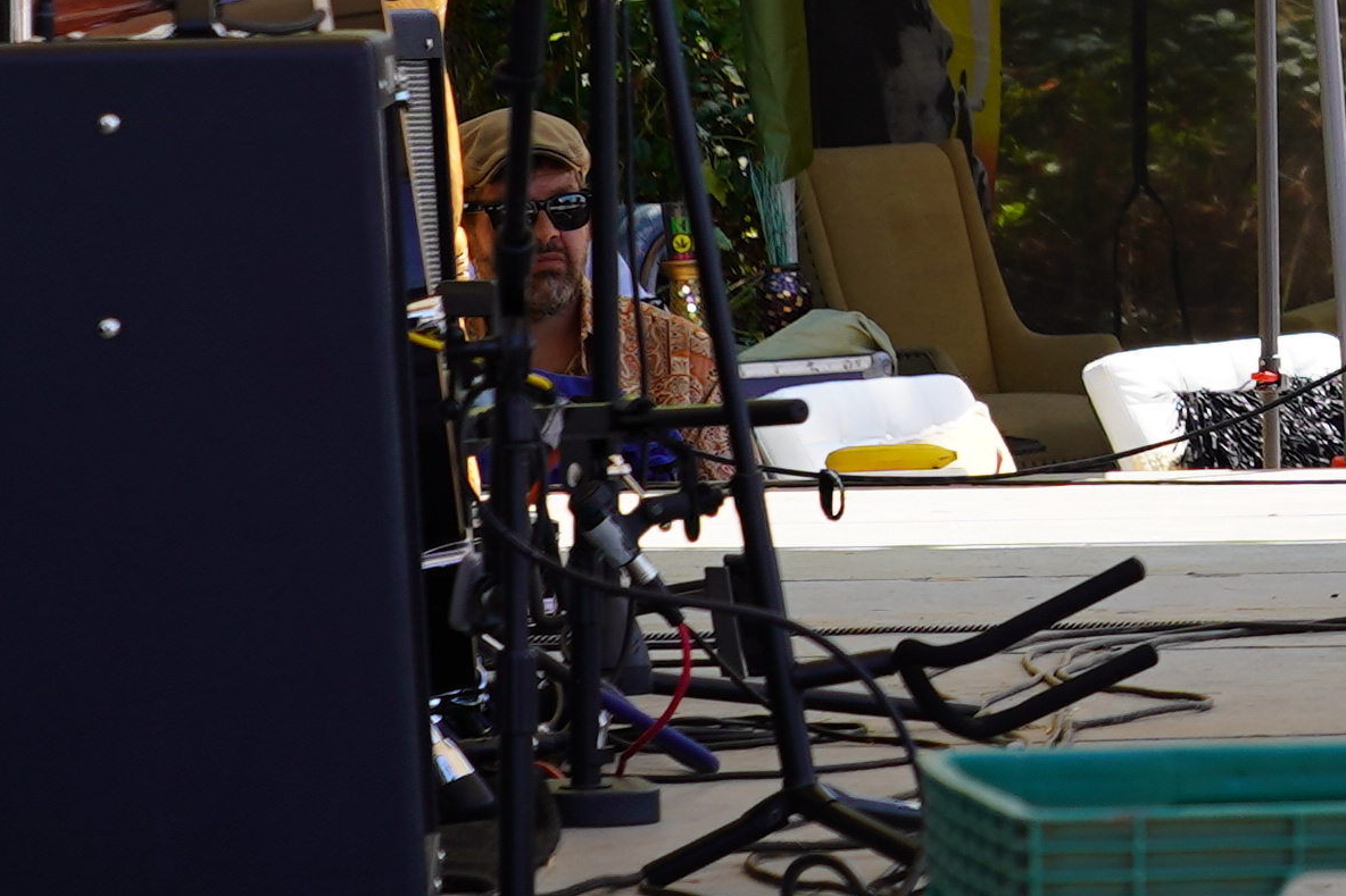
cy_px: -770
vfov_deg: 4.5
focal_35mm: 304
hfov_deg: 6.6
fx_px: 11364
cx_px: 2258
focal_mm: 60
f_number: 7.1
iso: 100
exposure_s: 1/100
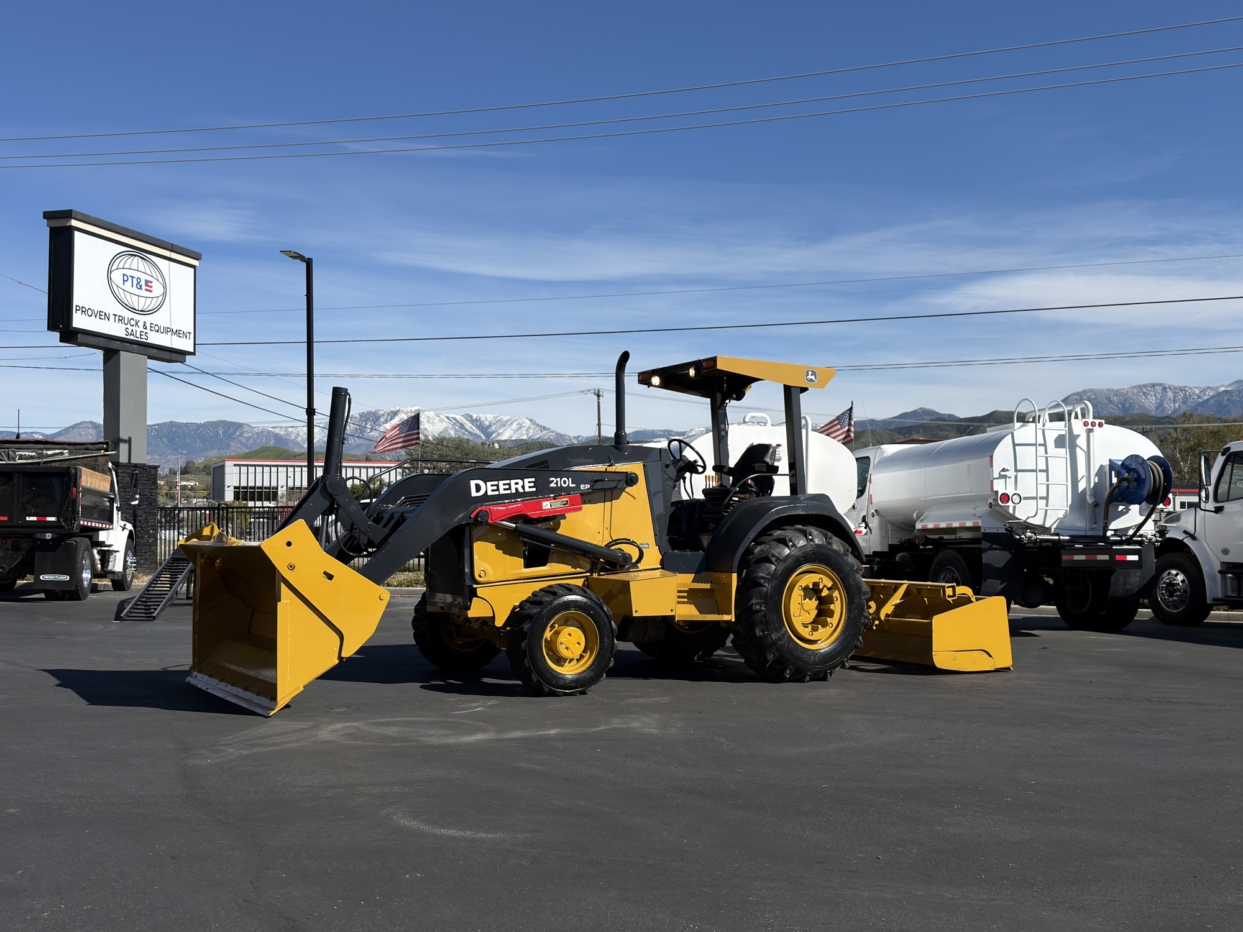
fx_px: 1293
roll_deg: +0.2
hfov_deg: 51.4
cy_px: 466
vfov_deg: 39.7
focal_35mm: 36
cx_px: 622
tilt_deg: +1.8
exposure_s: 1/6494
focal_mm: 6.76
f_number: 1.78
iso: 64
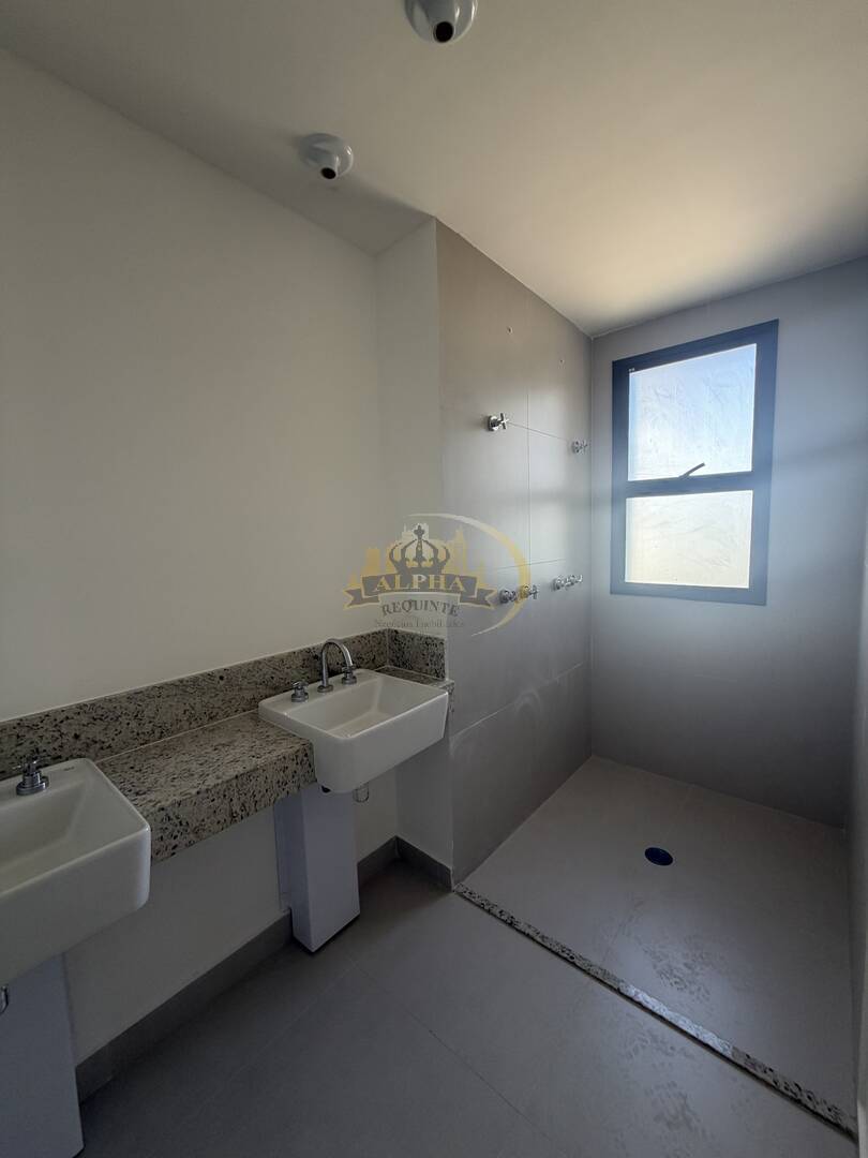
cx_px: 434
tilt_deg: -4.7
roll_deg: +1.2
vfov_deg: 102.1
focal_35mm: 14
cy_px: 579
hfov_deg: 85.7
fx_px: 468
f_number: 2.2
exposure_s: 1/121
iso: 125
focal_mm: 2.22
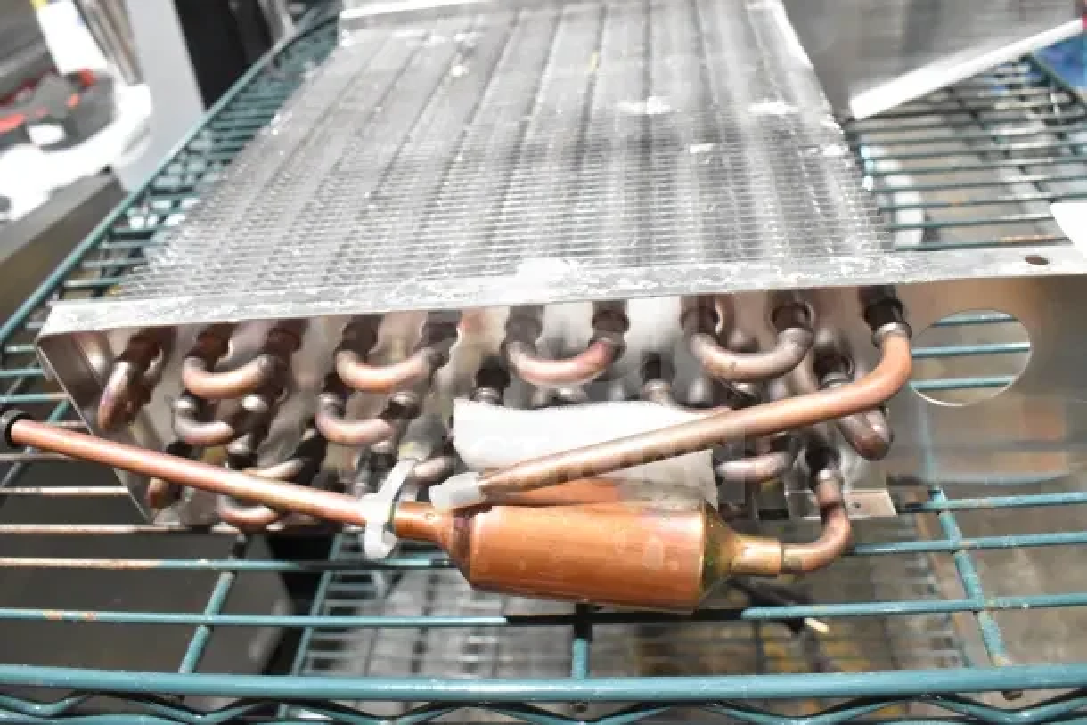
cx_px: 544
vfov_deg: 48.0
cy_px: 362
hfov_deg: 67.4
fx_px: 815
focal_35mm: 27
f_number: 7.1
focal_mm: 18
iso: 6400
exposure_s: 1/200
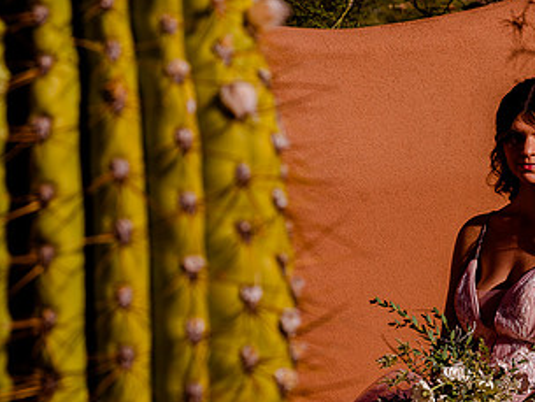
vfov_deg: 11.6
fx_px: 1979
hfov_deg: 15.3
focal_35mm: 128
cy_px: 221
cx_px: 384
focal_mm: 70
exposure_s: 1/800
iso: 200
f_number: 8
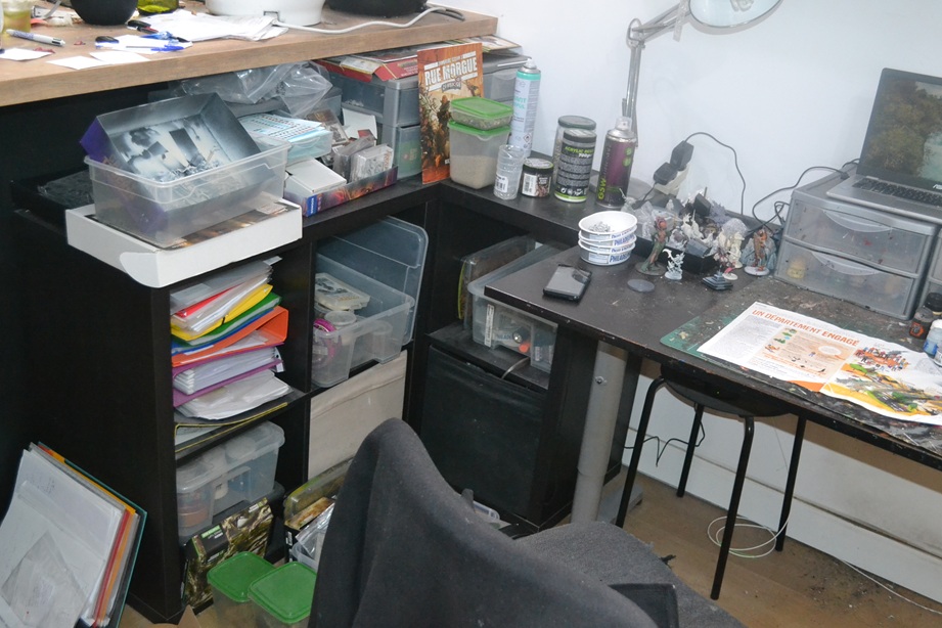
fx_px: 942
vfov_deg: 36.9
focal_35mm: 36
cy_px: 314
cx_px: 471
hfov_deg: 53.1
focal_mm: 24
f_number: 4
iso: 3200
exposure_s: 1/60
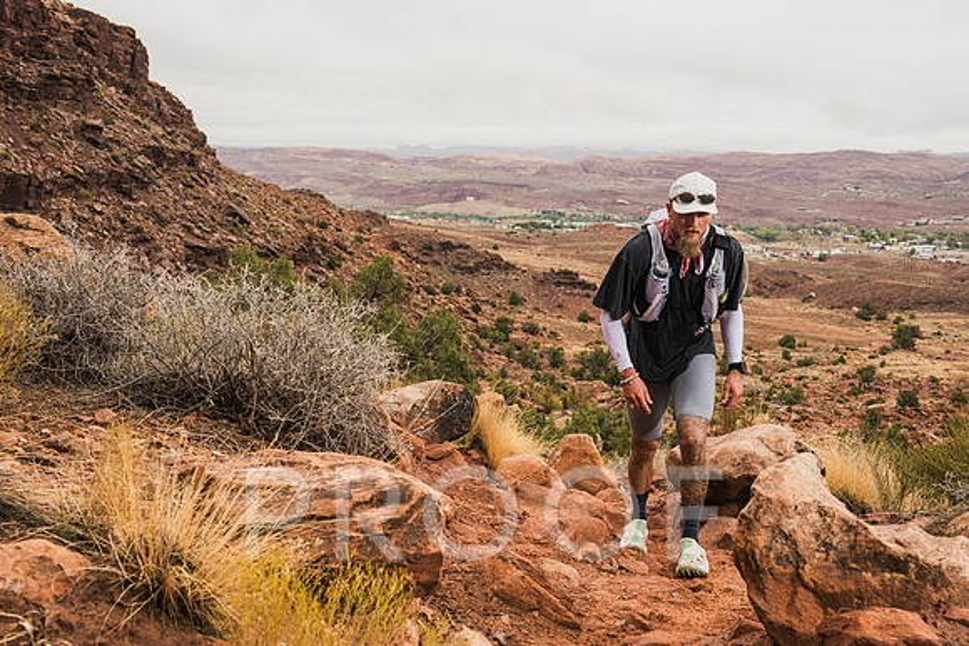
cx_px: 484
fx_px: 1077
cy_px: 323
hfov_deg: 48.4
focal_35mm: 40
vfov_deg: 33.4
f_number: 6.3
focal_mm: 37
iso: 200
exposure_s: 1/320
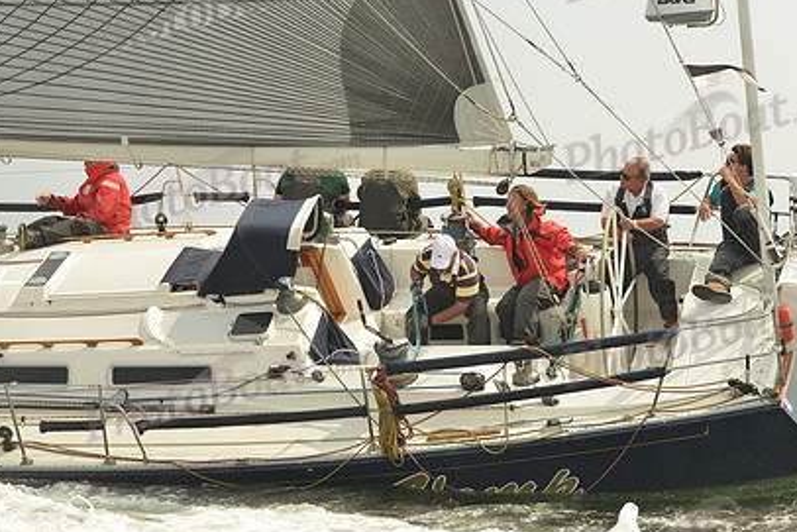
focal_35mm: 100
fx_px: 2215
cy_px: 262
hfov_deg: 20.4
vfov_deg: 13.7
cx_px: 463
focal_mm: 70
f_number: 8
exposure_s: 1/1250
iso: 320
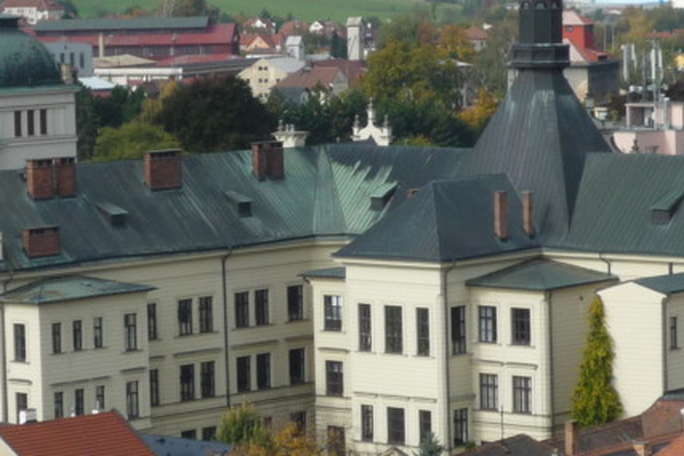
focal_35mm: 187
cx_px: 513
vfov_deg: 7.3
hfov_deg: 11.0
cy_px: 298
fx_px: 3554
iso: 100
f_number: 4.9
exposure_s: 1/640
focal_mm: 11.3
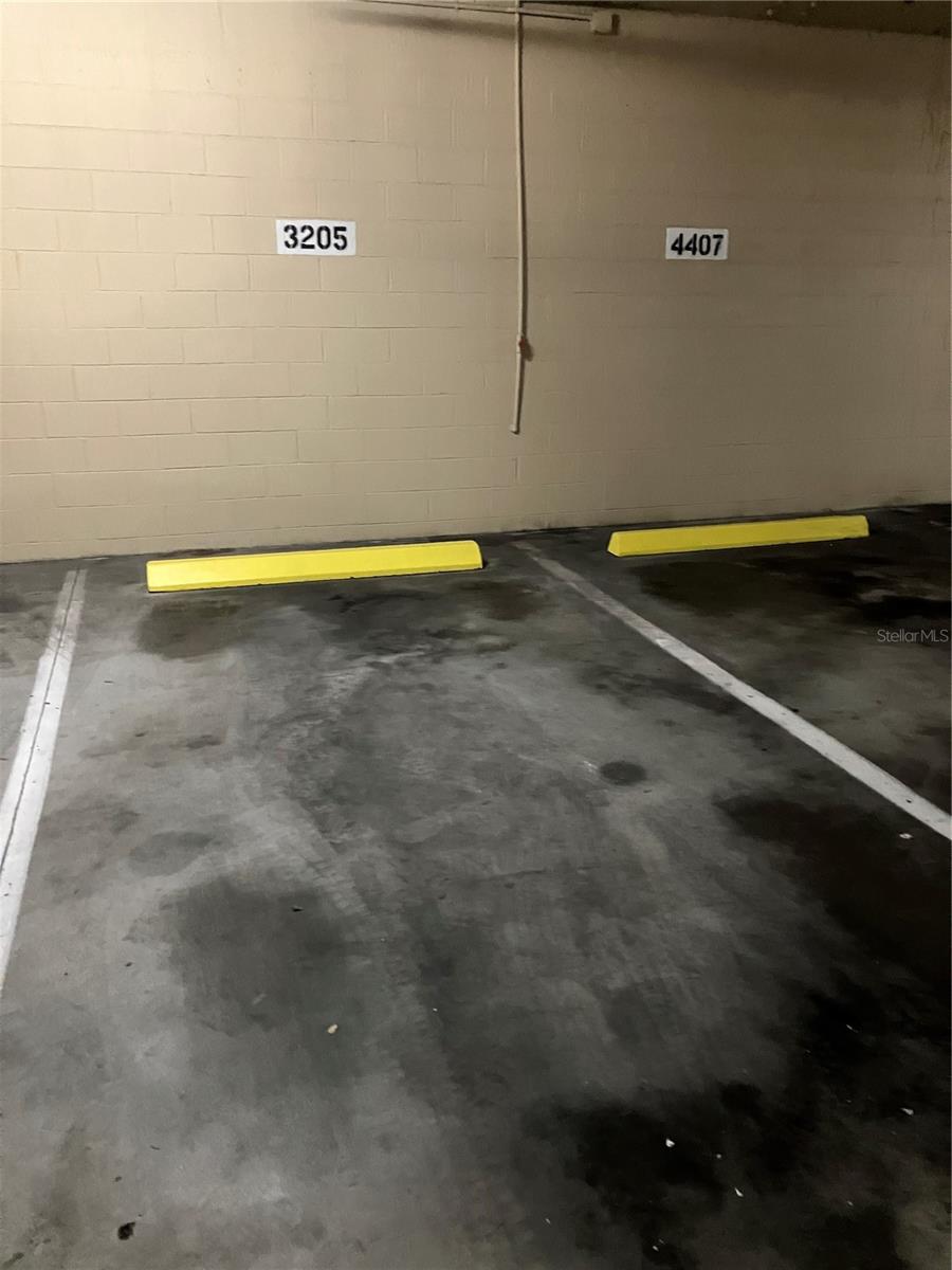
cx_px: 476
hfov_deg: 49.7
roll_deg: -1.6
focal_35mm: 28
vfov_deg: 63.4
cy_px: 635
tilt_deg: -14.7
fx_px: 1027
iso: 640
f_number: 1.8
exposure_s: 1/30
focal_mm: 3.99
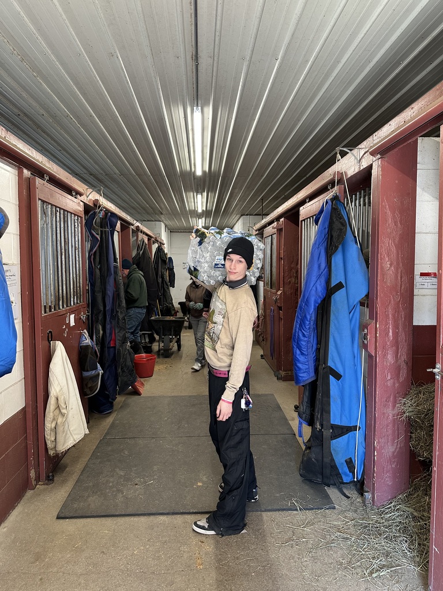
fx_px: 410
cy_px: 296
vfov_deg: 71.6
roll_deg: -0.4
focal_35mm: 24
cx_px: 222
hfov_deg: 56.8
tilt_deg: -3.6
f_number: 1.78
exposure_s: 1/120
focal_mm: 6.86
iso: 200
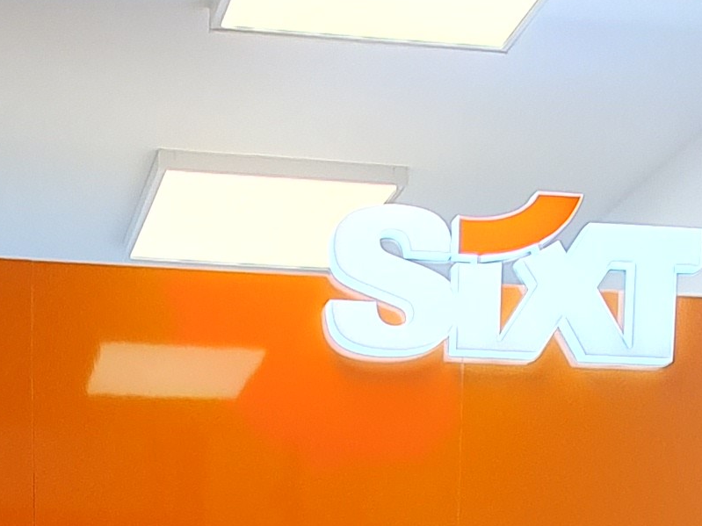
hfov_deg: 25.5
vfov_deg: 15.8
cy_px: 1028
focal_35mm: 75
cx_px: 128
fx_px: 1521
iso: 64
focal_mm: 1.8
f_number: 2.2
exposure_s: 1/50
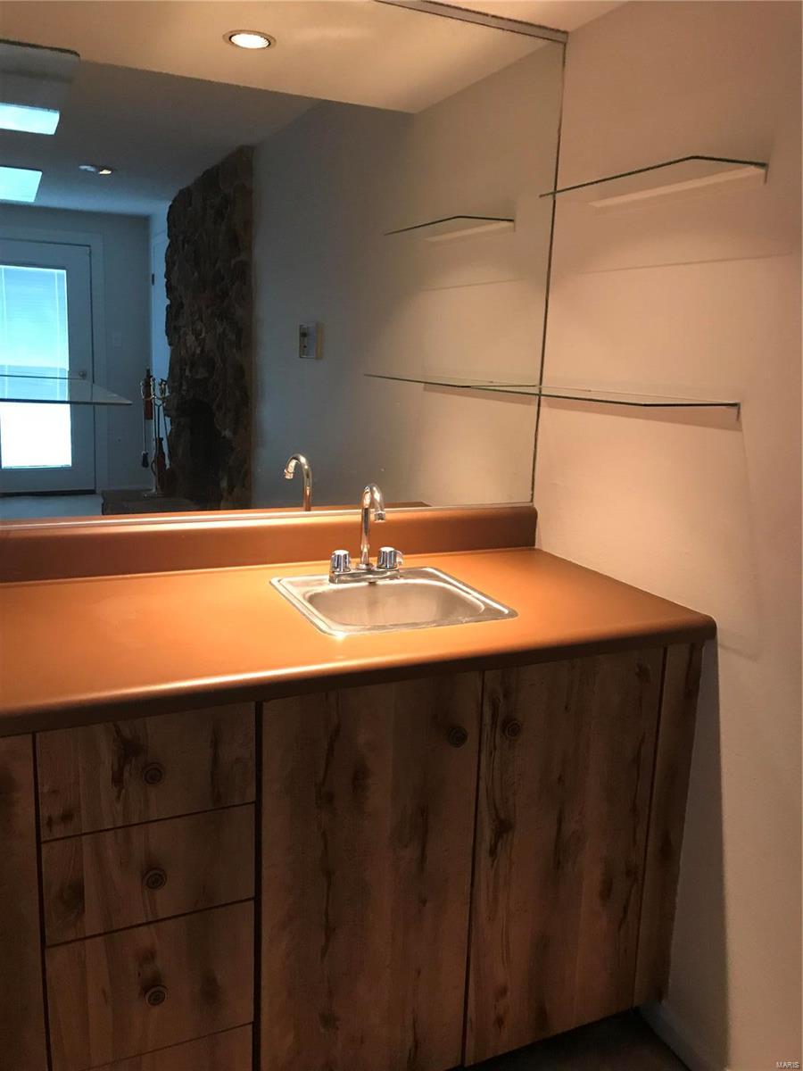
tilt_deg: -11.3
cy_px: 536
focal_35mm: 28
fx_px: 866
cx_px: 402
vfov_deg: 63.4
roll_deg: -3.2
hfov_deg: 49.7
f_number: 1.8
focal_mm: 3.99
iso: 100
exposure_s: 1/7
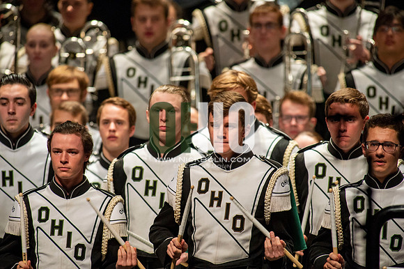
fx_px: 6729
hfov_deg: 3.4
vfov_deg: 2.3
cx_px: 202
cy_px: 134
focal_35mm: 600
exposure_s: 1/500
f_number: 5.6
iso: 5000
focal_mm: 600
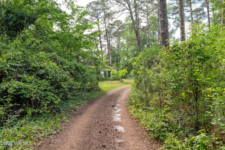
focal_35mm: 29
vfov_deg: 44.9
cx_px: 112
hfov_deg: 63.7
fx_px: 181
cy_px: 75
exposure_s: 1/125
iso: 400
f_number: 5.6
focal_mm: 29
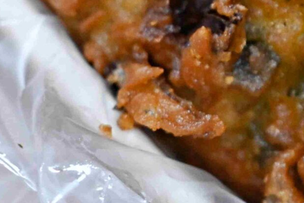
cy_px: -203
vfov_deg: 4.4
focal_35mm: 310
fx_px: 2618
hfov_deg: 6.5
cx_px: 593
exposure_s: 1/200
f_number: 3.2
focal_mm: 50
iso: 1400
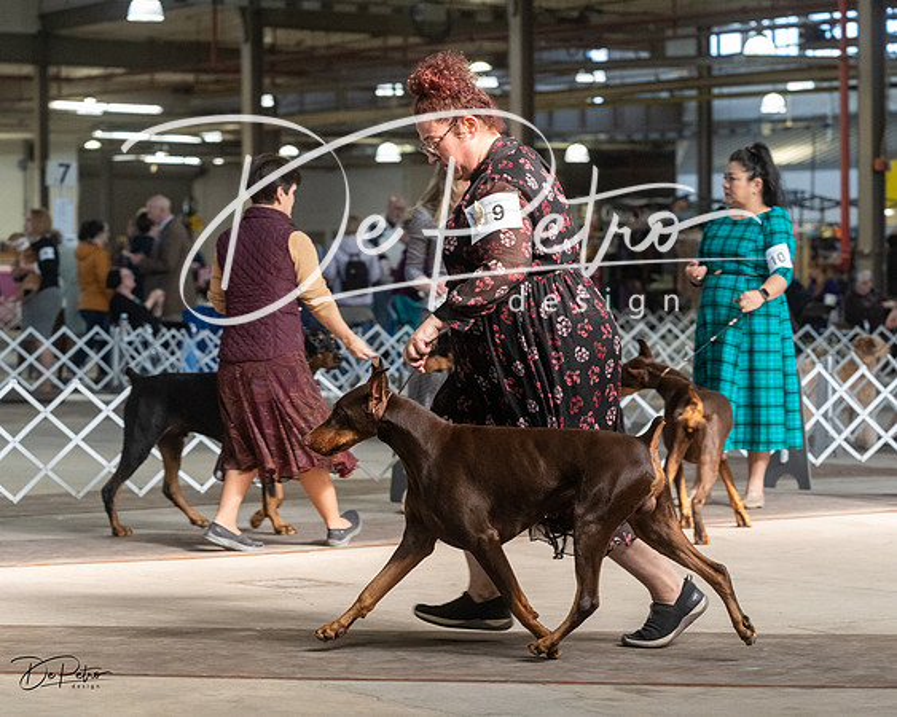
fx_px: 3138
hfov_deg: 16.3
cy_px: 358
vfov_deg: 13.0
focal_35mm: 118
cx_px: 448
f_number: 5
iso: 6400
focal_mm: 105
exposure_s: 1/400
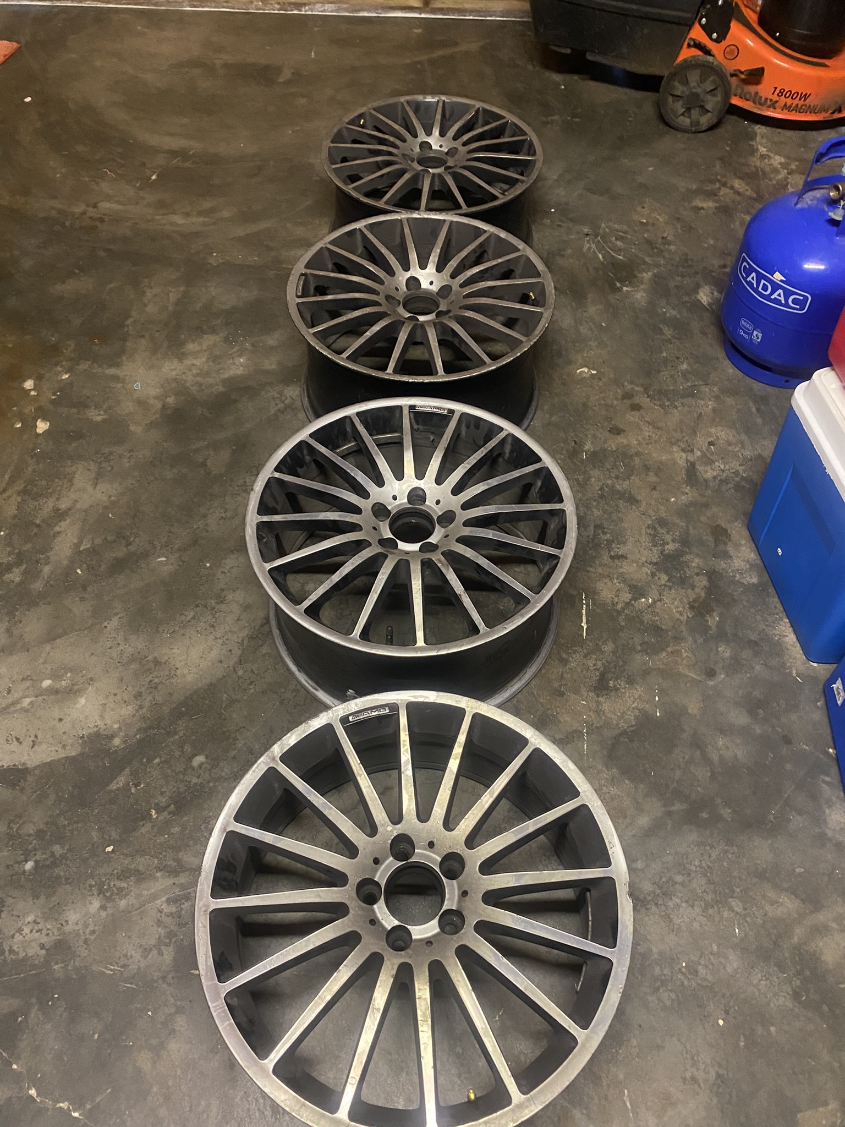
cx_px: 422
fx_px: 846
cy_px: 564
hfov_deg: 53.1
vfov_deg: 67.3
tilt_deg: -54.9
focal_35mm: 26
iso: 640
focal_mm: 4.25
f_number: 1.8
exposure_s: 1/25
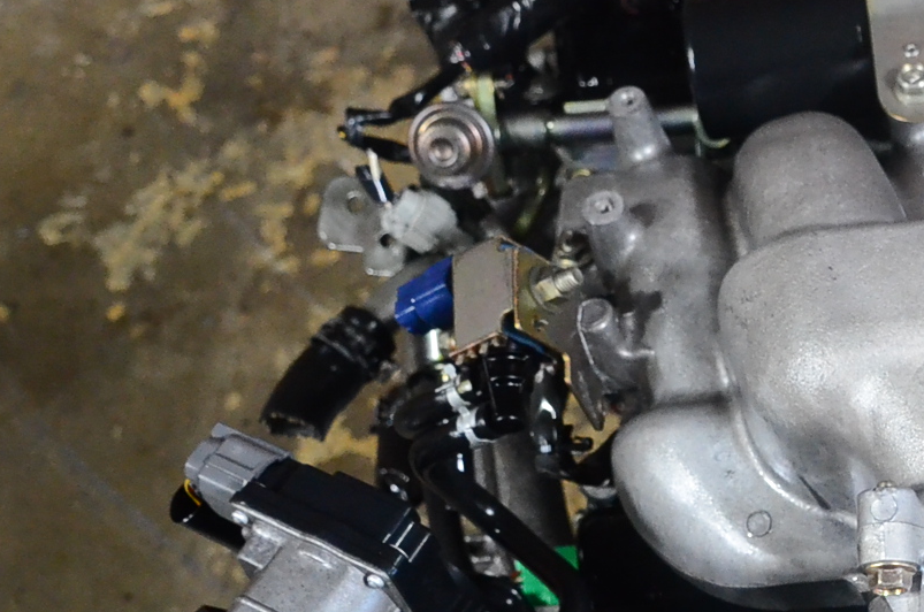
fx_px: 2357
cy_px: 510
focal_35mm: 92
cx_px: 1136
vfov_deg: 14.7
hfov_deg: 20.6
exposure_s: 1/60
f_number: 4
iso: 2500
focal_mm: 20
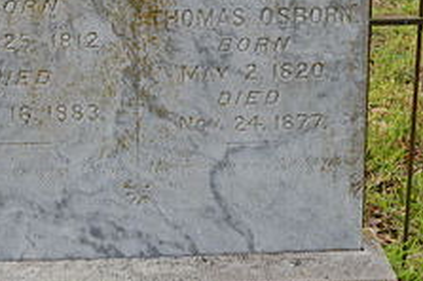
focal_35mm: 148
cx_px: 163
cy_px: 127
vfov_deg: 9.2
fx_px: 1736
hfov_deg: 13.9
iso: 200
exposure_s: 1/125
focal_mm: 38
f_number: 5.6
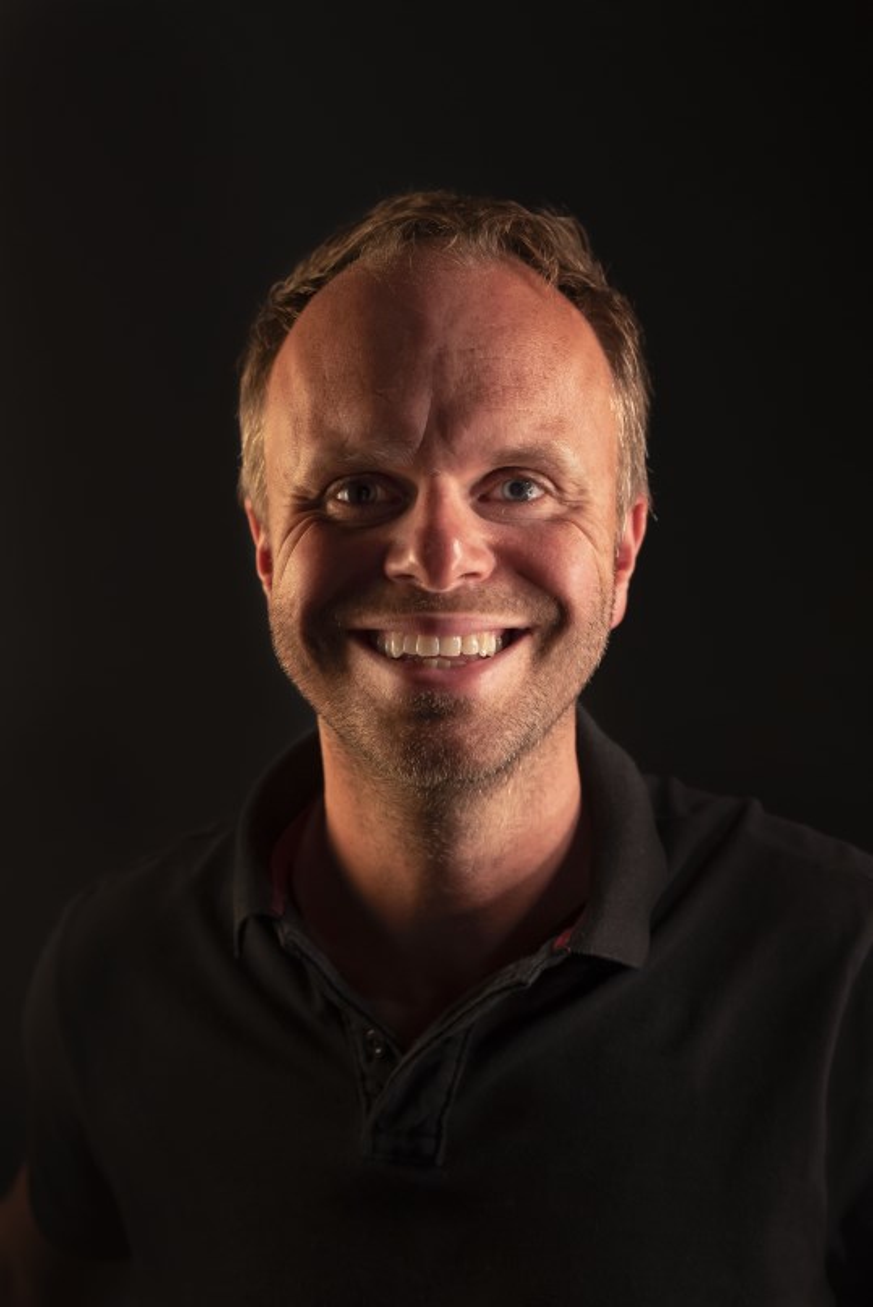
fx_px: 1598
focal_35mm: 44
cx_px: 436
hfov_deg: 30.5
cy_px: 654
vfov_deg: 44.5
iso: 1000
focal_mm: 44
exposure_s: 1/160
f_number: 4.5
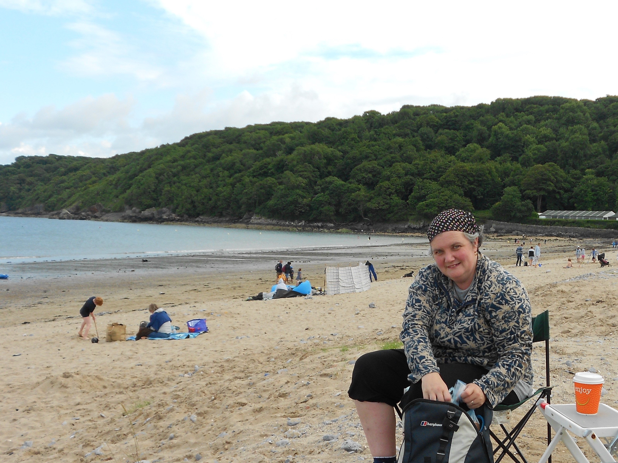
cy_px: 232
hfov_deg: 56.8
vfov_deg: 44.2
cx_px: 309
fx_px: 571
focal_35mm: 32
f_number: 3.6
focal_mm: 5.8
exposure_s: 1/320
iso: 80
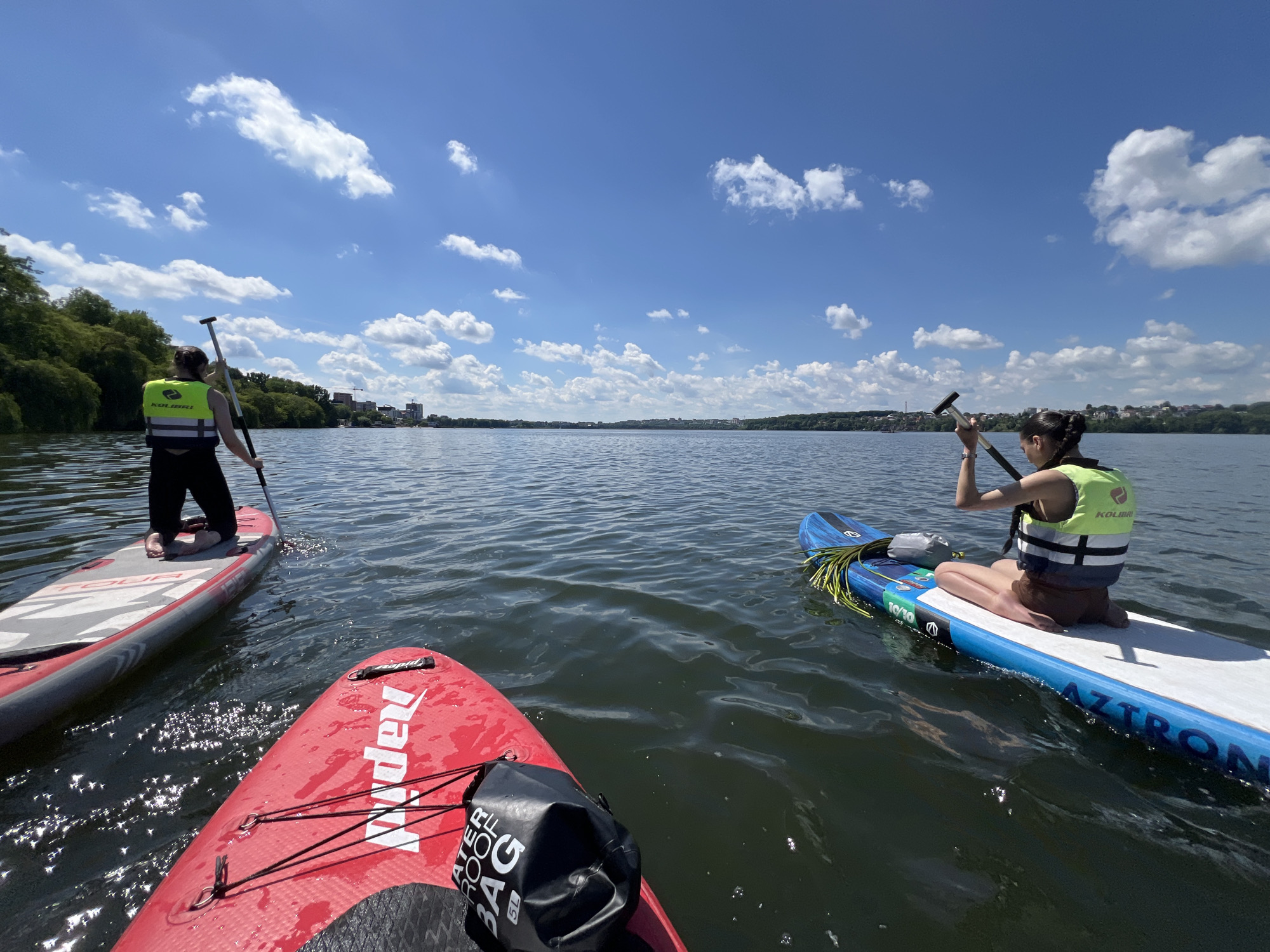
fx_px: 477
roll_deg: -1.3
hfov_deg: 106.2
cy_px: 476
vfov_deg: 89.9
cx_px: 635
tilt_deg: -4.4
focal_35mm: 13
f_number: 1.8
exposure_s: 1/3040
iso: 32
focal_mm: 1.57
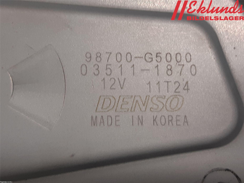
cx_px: 122
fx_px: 183
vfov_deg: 53.1
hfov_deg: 67.3
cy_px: 92
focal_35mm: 26
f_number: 1.7
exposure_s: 1/50
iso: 50
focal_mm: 3.93
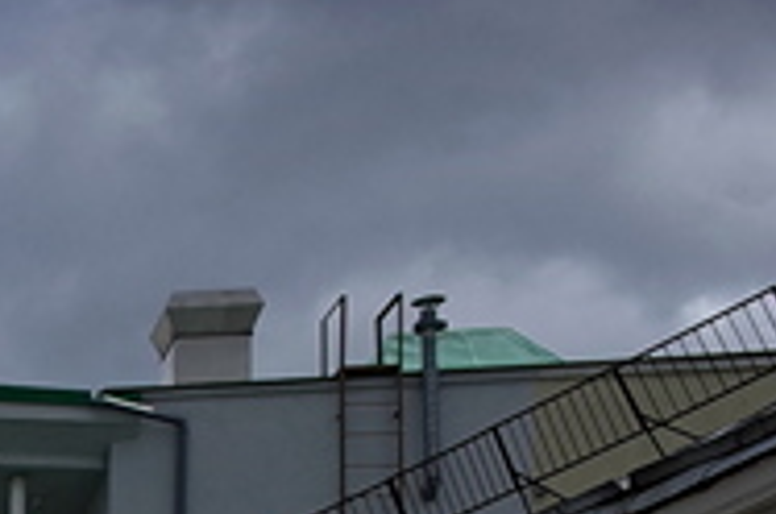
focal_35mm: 180
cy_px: 1604
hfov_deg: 9.5
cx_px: -1378
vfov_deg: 6.8
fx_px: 3873
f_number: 5.6
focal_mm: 18.3
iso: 100
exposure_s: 1/800
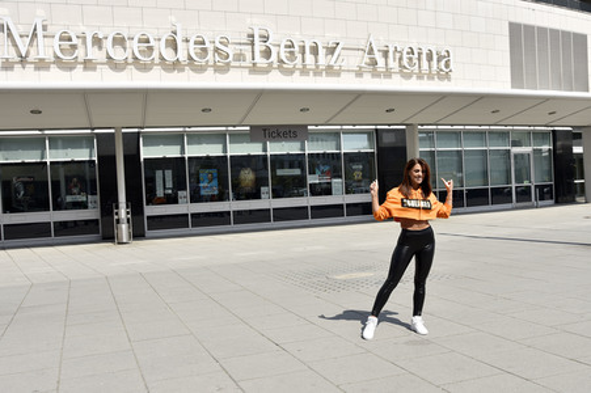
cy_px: 196
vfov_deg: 42.3
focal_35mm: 31
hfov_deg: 60.3
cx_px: 296
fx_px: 509
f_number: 8
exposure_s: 1/400
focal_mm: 31
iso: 125
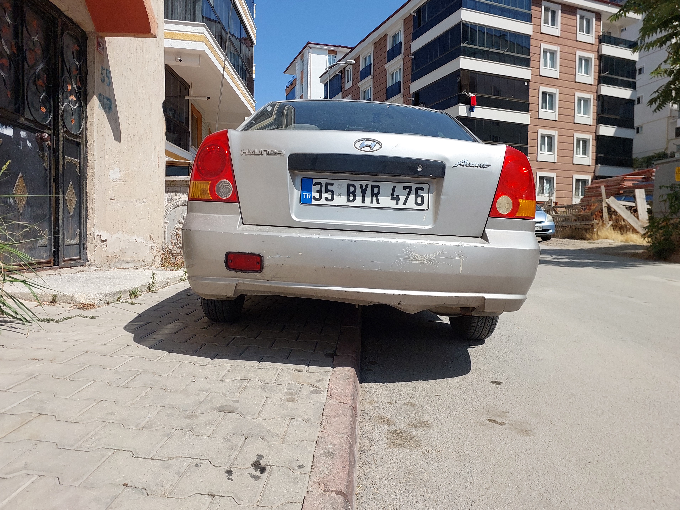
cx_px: 335
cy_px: 251
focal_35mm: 24
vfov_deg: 56.8
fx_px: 471
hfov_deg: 71.6
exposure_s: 1/1073
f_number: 1.8
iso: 25
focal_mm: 5.06
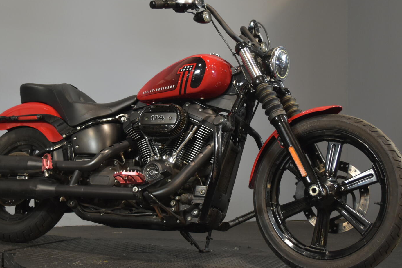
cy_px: 107
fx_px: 581
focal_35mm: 52
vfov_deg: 25.9
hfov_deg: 38.1
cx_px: 176
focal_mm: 24
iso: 1000
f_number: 4
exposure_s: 1/30
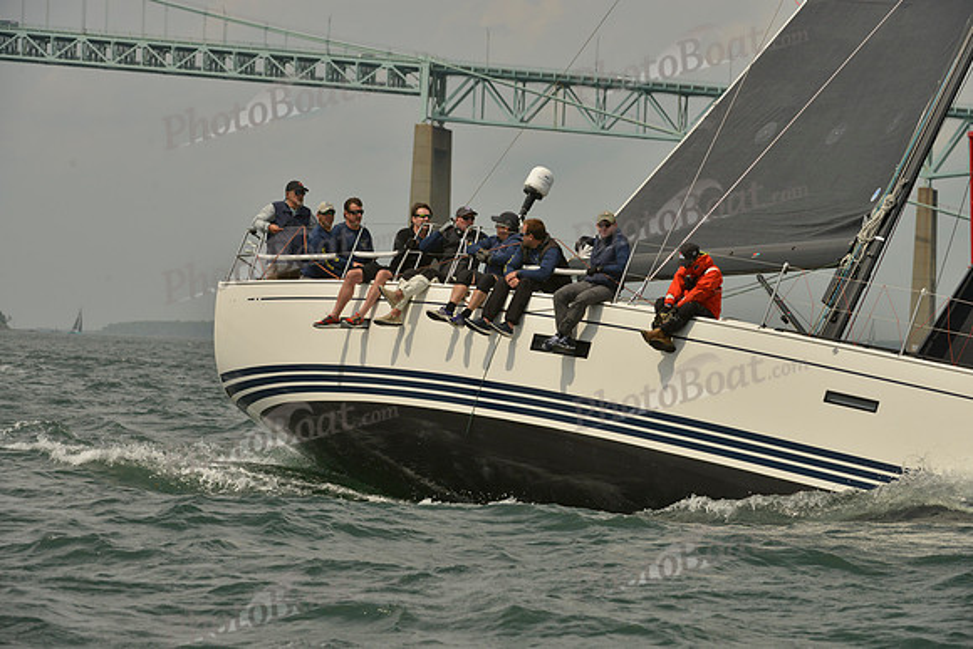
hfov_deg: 10.3
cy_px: 324
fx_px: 5407
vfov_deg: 6.9
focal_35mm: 200
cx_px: 486
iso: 280
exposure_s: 1/1250
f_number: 10
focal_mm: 200
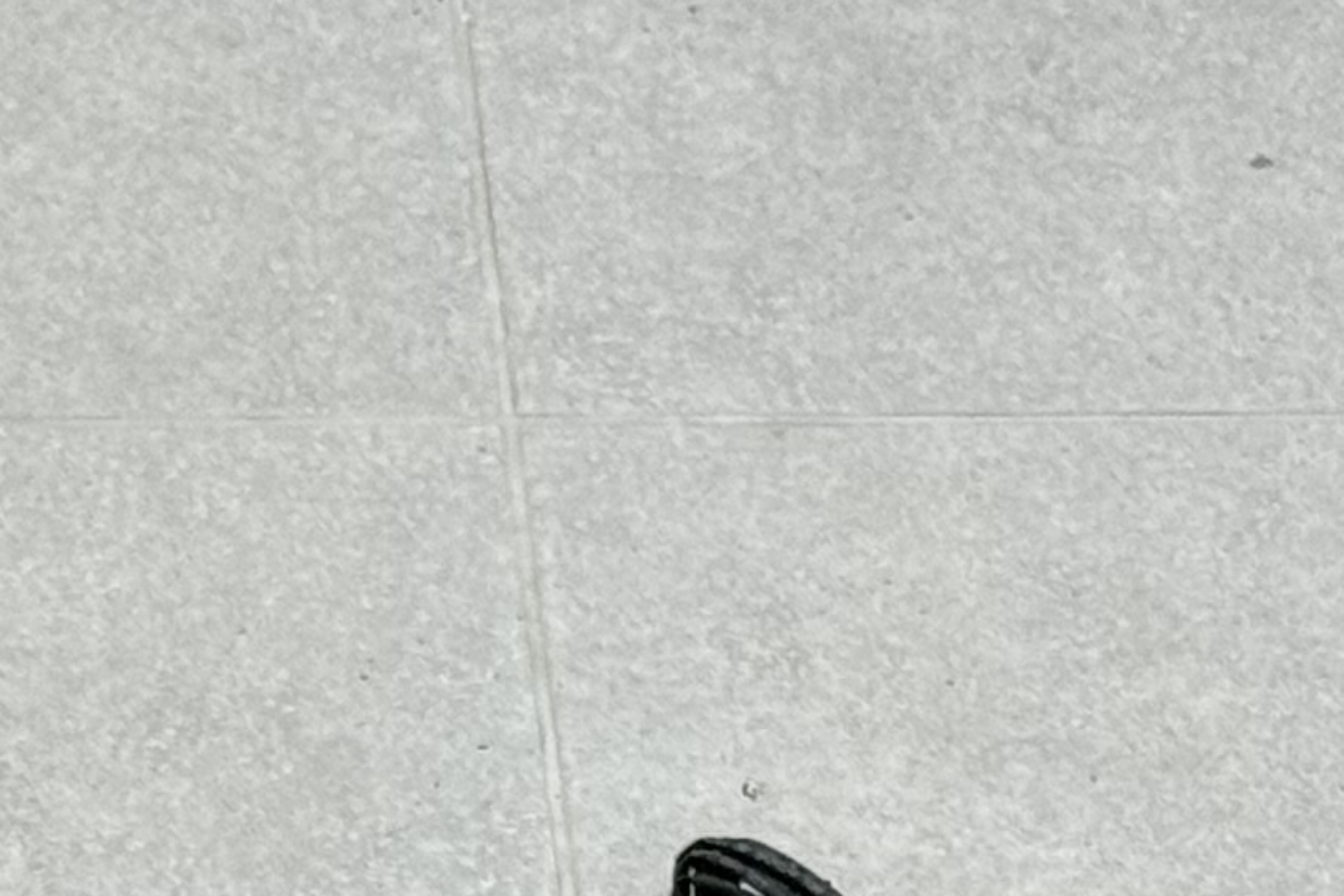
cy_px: 2064
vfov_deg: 5.6
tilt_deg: -43.8
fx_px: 8885
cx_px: -270
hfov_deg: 8.6
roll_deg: +0.3
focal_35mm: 238
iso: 64
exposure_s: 1/149
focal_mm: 6.76
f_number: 1.78
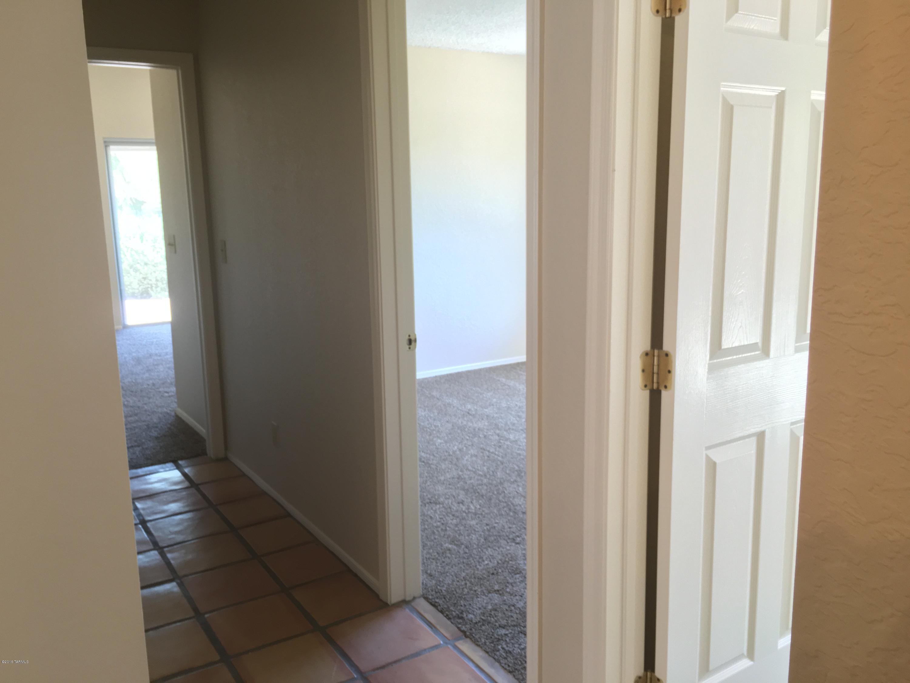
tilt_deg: -11.0
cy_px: 342
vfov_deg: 48.2
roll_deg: +1.6
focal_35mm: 29
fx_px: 762
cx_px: 455
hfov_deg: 61.7
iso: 64
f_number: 2.2
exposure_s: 1/30
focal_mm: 4.15
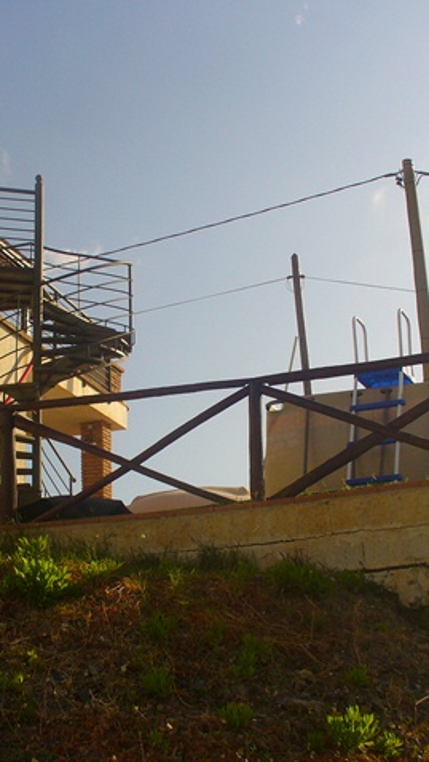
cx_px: 196
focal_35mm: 54
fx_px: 1092
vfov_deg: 38.5
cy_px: 381
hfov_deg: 22.2
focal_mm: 6.1
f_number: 5.6
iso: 80
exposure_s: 1/640
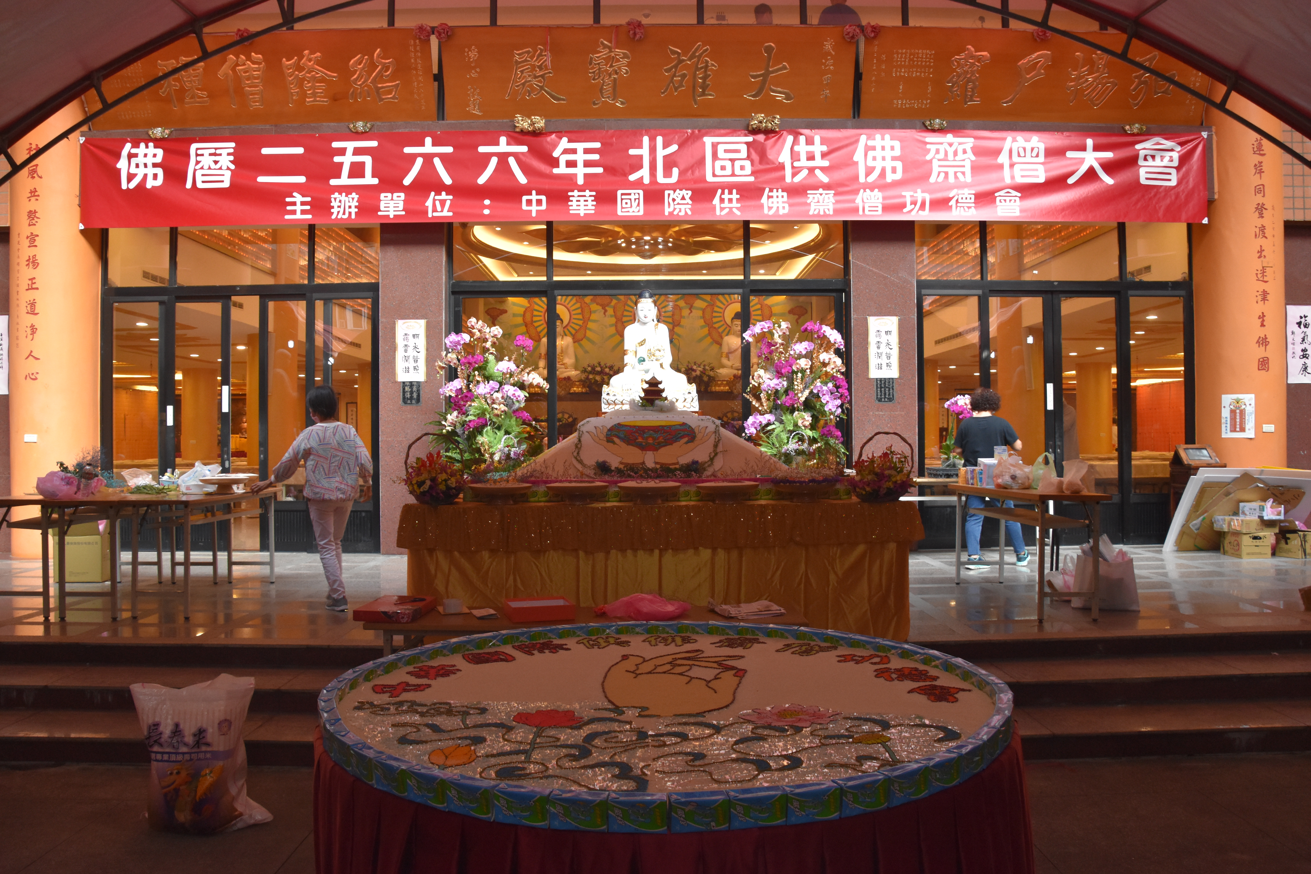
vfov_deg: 47.9
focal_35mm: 27
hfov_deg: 67.4
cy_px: 437
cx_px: 656
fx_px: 983
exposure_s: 1/125
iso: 1600
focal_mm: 18
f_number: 5.6
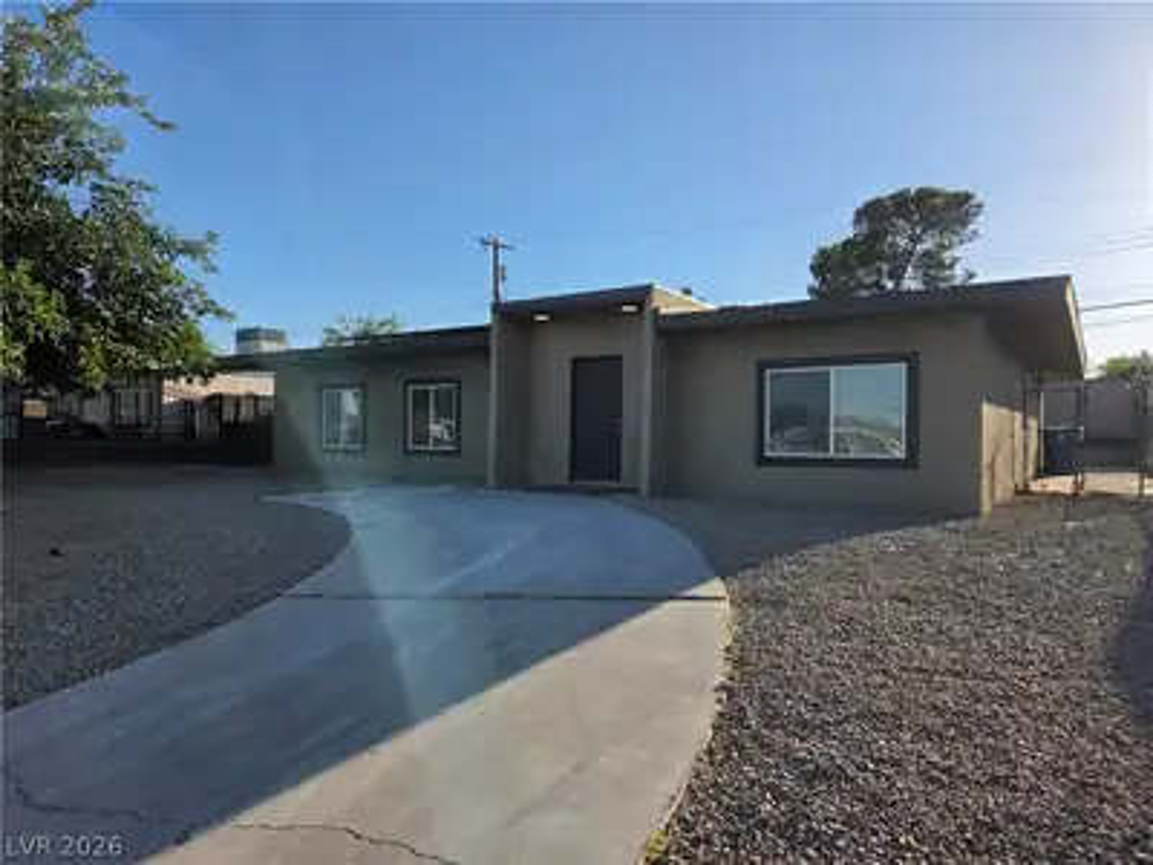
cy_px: 432
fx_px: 766
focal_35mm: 23
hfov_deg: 73.9
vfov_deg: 58.9
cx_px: 576
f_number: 1.8
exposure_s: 1/3788
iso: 80
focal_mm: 5.4
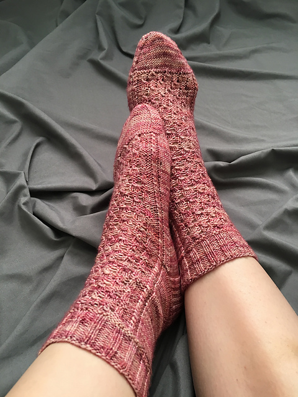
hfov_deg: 48.2
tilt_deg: -48.7
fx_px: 333
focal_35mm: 29
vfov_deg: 61.7
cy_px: 198
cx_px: 149
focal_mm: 4.15
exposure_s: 1/30
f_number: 2.2
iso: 32
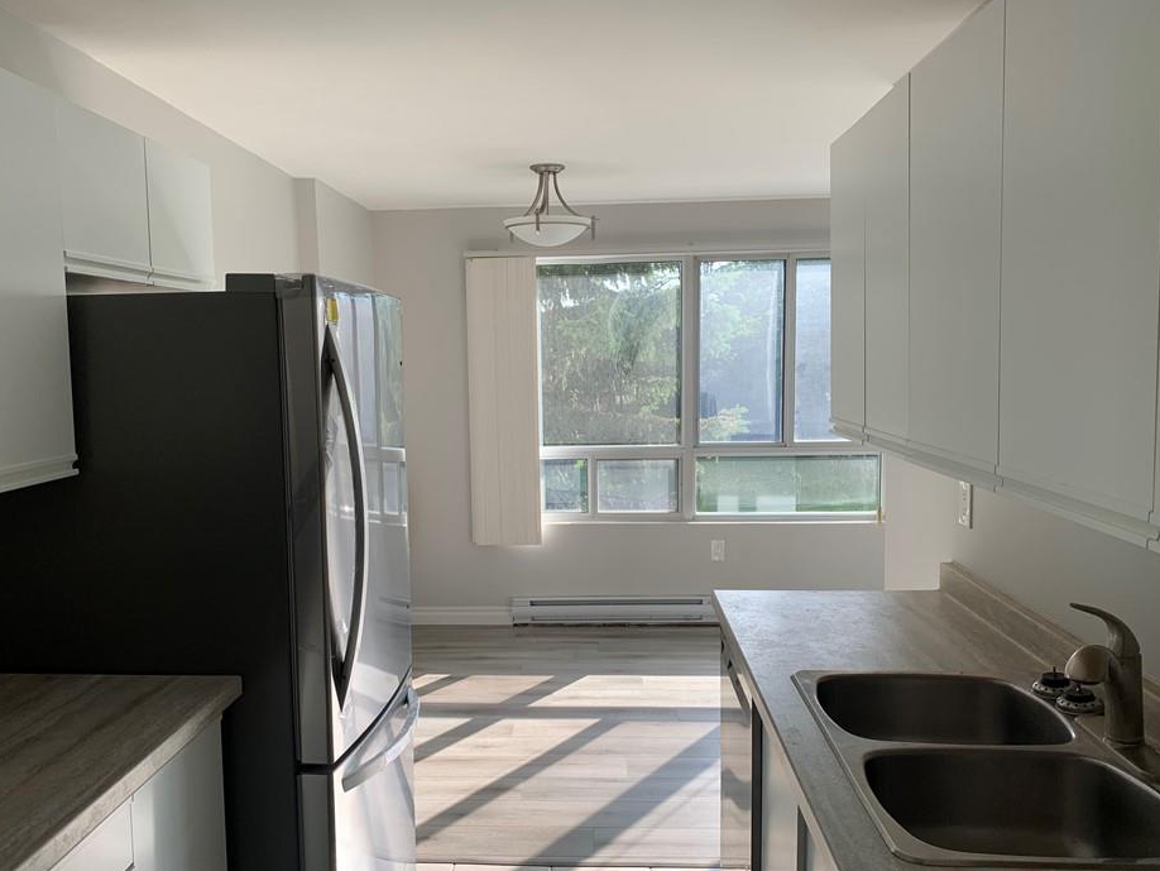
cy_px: 472
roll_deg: +1.3
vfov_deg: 48.2
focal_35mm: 29
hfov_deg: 61.6
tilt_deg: -5.9
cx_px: 548
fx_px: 972
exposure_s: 1/378
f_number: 1.8
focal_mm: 4.25
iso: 25
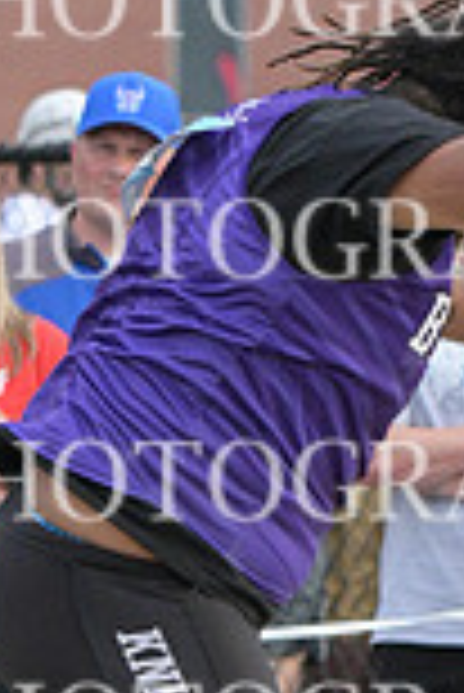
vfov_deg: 2.0
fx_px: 19655
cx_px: -128
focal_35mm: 1019
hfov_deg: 1.4
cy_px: 360
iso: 2500
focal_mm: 180
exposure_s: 1/2000
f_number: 6.3
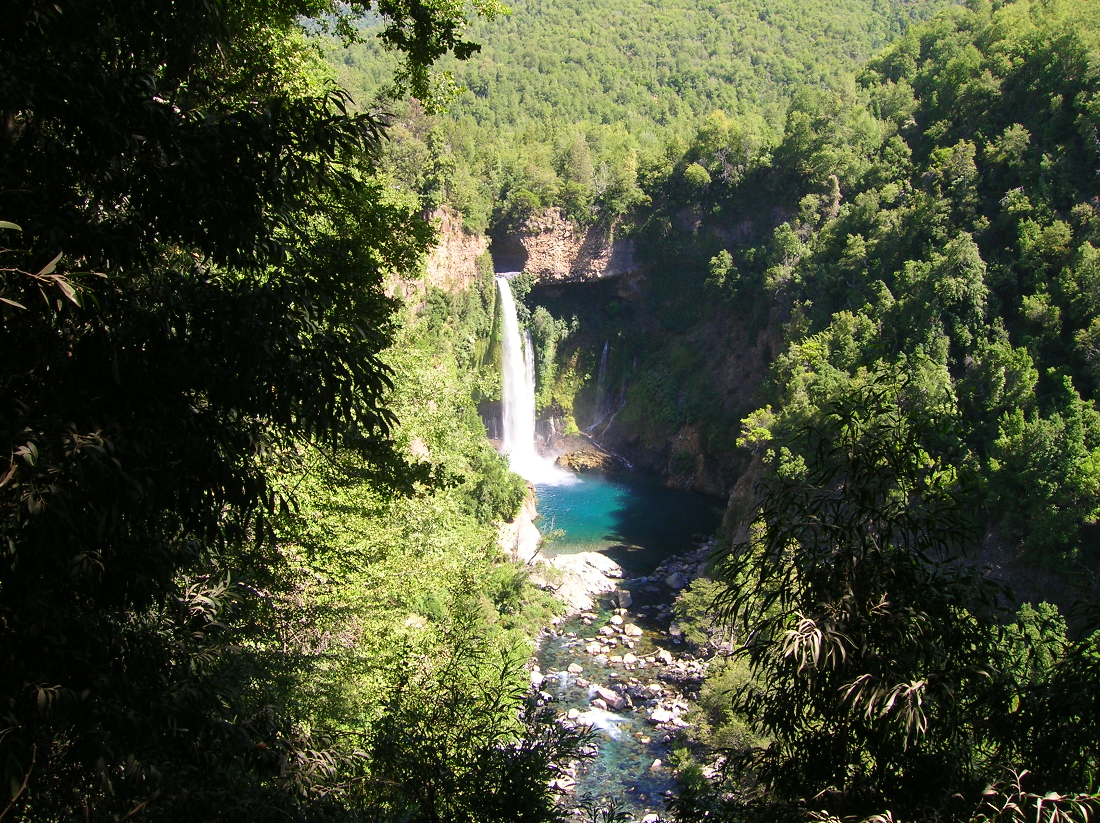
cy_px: 412
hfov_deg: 54.0
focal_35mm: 34
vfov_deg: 41.7
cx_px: 550
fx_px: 1080
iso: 50
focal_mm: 5.7
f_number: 4.9
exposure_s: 1/86
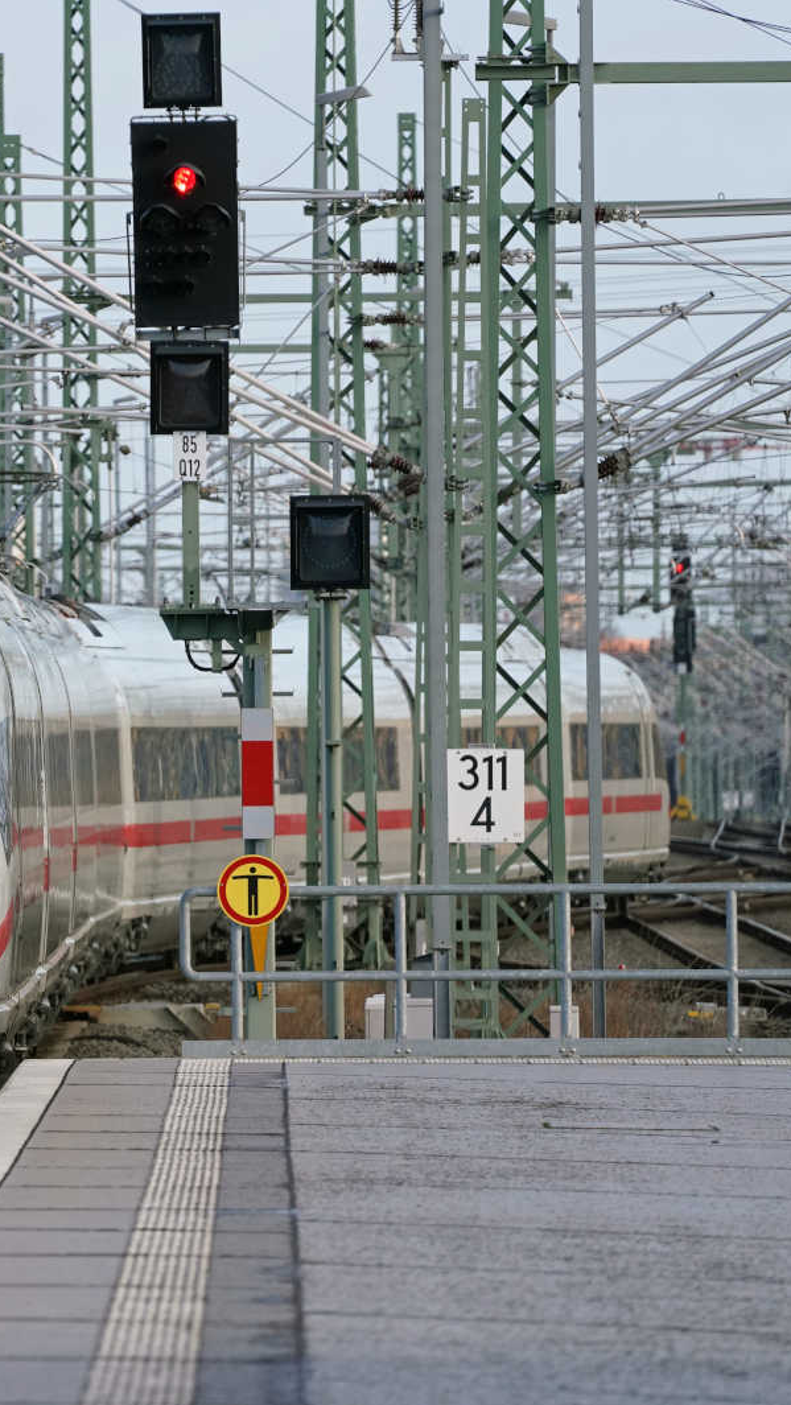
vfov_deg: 3.4
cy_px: 703
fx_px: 23476
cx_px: 26
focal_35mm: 630
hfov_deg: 1.9
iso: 1600
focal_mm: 400
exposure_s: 1/1600
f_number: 8
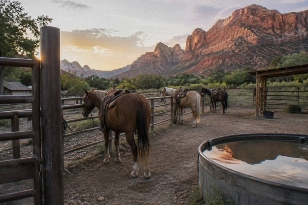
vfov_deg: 27.5
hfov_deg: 40.4
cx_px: 154
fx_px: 419
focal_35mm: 49
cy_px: 102
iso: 3200
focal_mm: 49
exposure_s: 1/100
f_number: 3.5
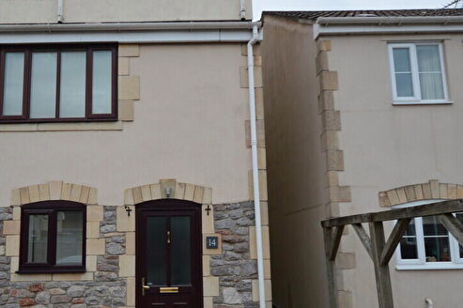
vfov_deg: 46.0
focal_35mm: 28
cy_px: 206
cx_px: 178
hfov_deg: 65.2
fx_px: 356
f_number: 5.6
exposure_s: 1/125
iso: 100
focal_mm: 13
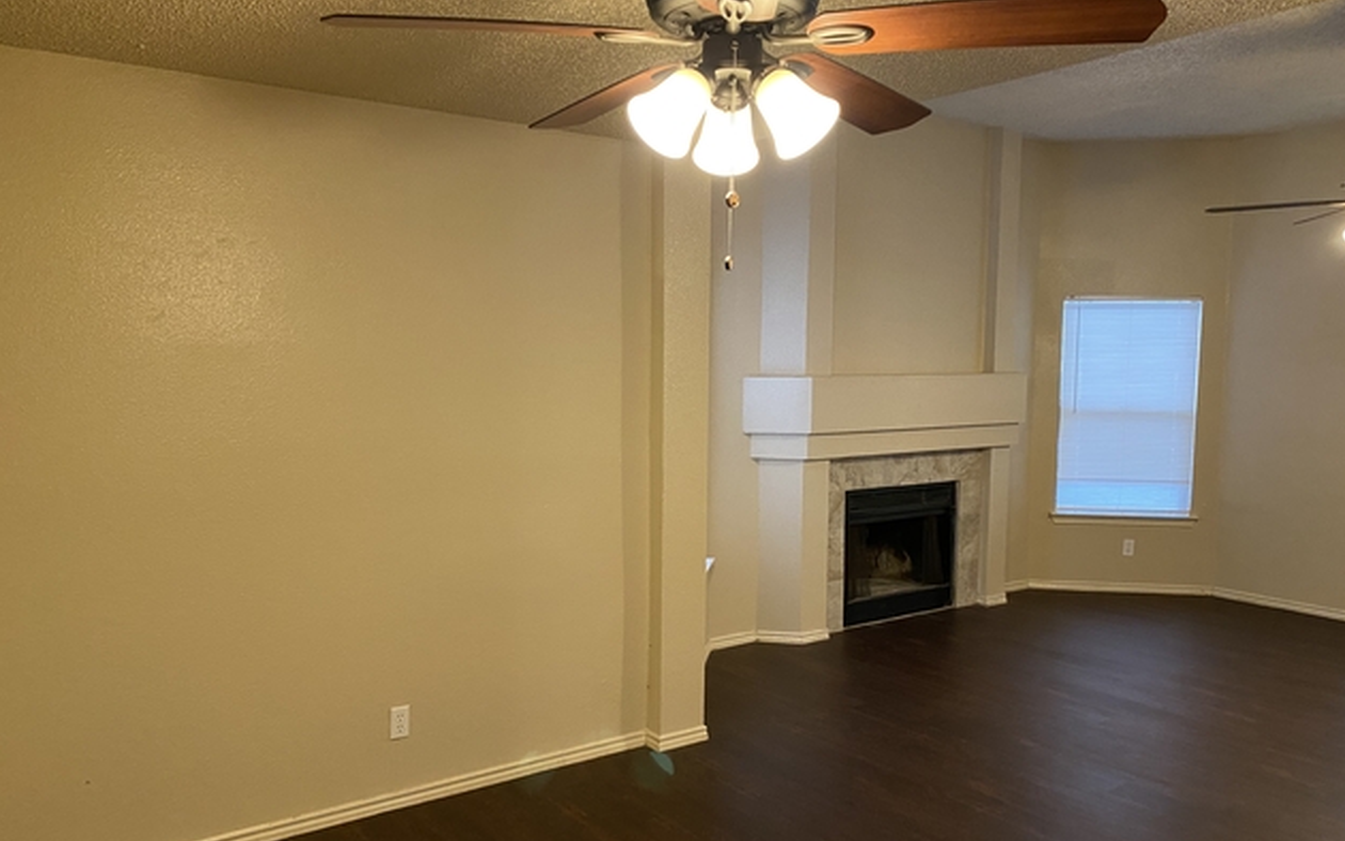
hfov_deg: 66.5
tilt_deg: -4.5
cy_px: 425
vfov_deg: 44.6
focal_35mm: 28
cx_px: 677
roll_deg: -1.1
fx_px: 1027
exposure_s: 1/60
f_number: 1.8
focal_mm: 4.25
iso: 400
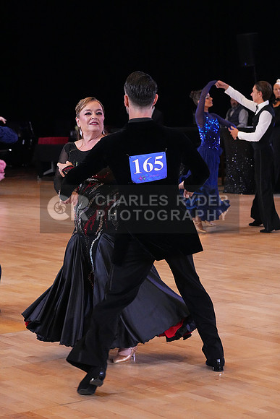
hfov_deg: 13.8
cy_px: 210
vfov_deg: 20.6
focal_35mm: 99
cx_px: 140
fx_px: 1154
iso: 12800
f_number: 7.1
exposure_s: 1/400
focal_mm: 99
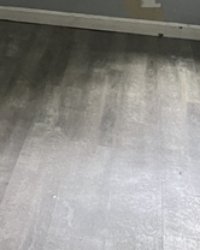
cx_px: -264
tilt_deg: -8.9
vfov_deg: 14.7
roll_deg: -0.2
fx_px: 926
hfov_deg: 10.7
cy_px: -85
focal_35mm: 125
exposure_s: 1/47
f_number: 1.5
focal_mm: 5.7
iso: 500
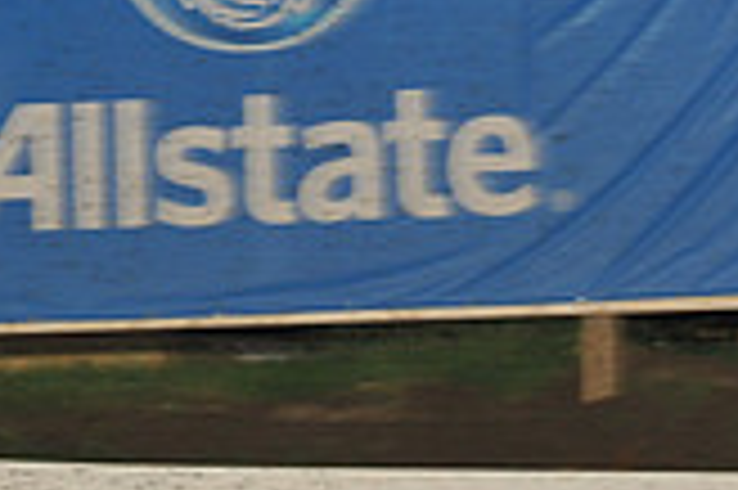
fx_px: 7250
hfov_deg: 5.8
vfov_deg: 3.8
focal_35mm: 354
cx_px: 0
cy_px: 863
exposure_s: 1/320
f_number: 7.1
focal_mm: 100
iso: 1000
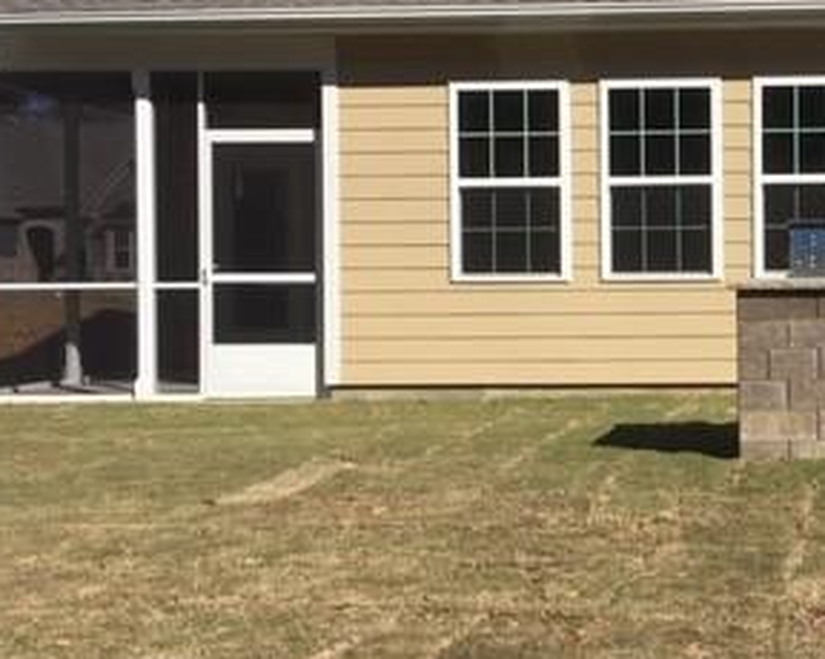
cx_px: 748
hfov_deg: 28.8
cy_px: 278
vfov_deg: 24.2
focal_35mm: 63
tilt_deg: +1.3
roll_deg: -0.6
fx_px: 1537
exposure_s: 1/2137
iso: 25
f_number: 2.2
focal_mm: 4.15
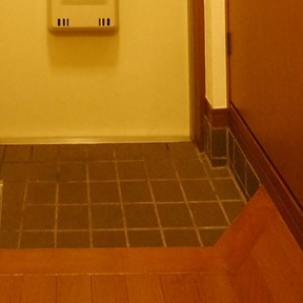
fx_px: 436
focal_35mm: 44
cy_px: -153
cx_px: 64
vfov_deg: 27.0
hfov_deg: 37.1
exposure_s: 1/50
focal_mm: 7
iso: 3200
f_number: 4
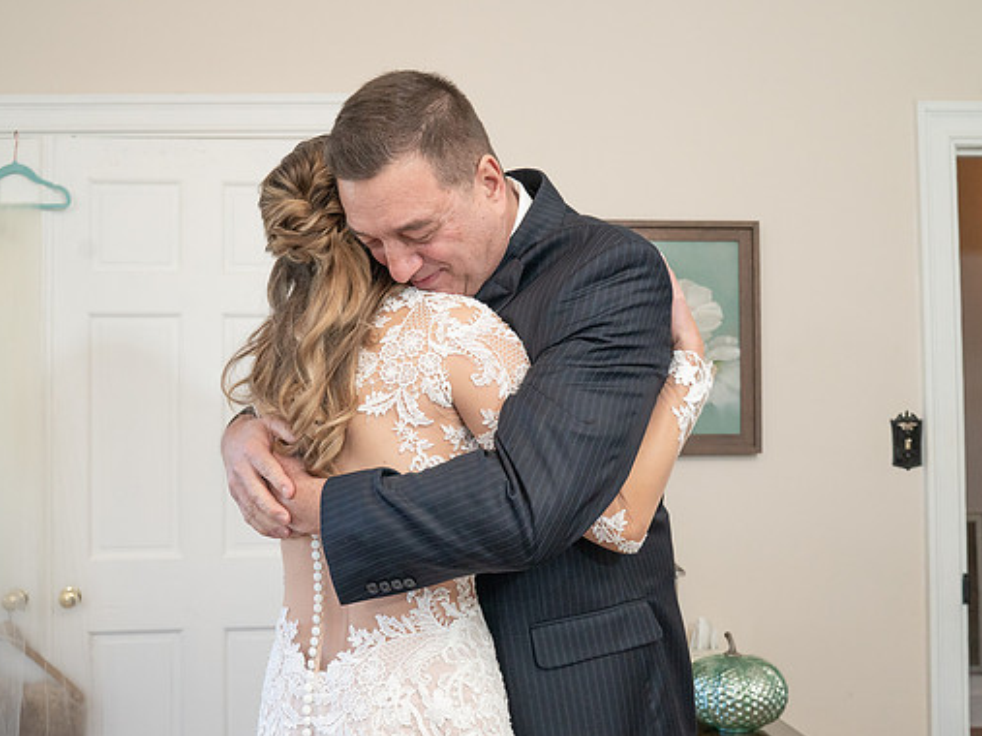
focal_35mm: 44
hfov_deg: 42.8
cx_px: 419
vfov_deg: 32.9
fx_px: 1248
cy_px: 378
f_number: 5.6
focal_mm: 35
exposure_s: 1/250
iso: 2500
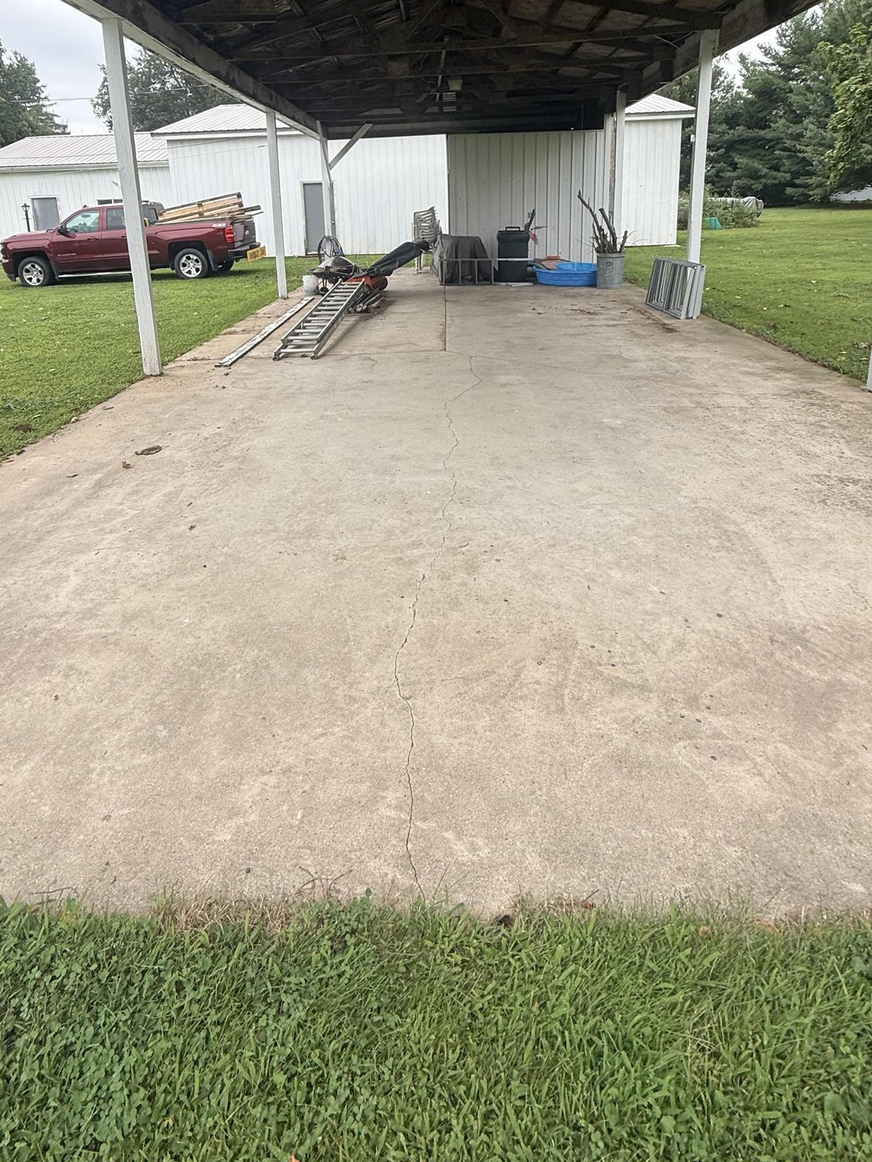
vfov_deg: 78.0
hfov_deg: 65.9
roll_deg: +2.9
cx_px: 412
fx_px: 672
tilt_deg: -10.7
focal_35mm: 20
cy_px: 353
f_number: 2.2
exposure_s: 1/227
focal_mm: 2.22
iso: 50
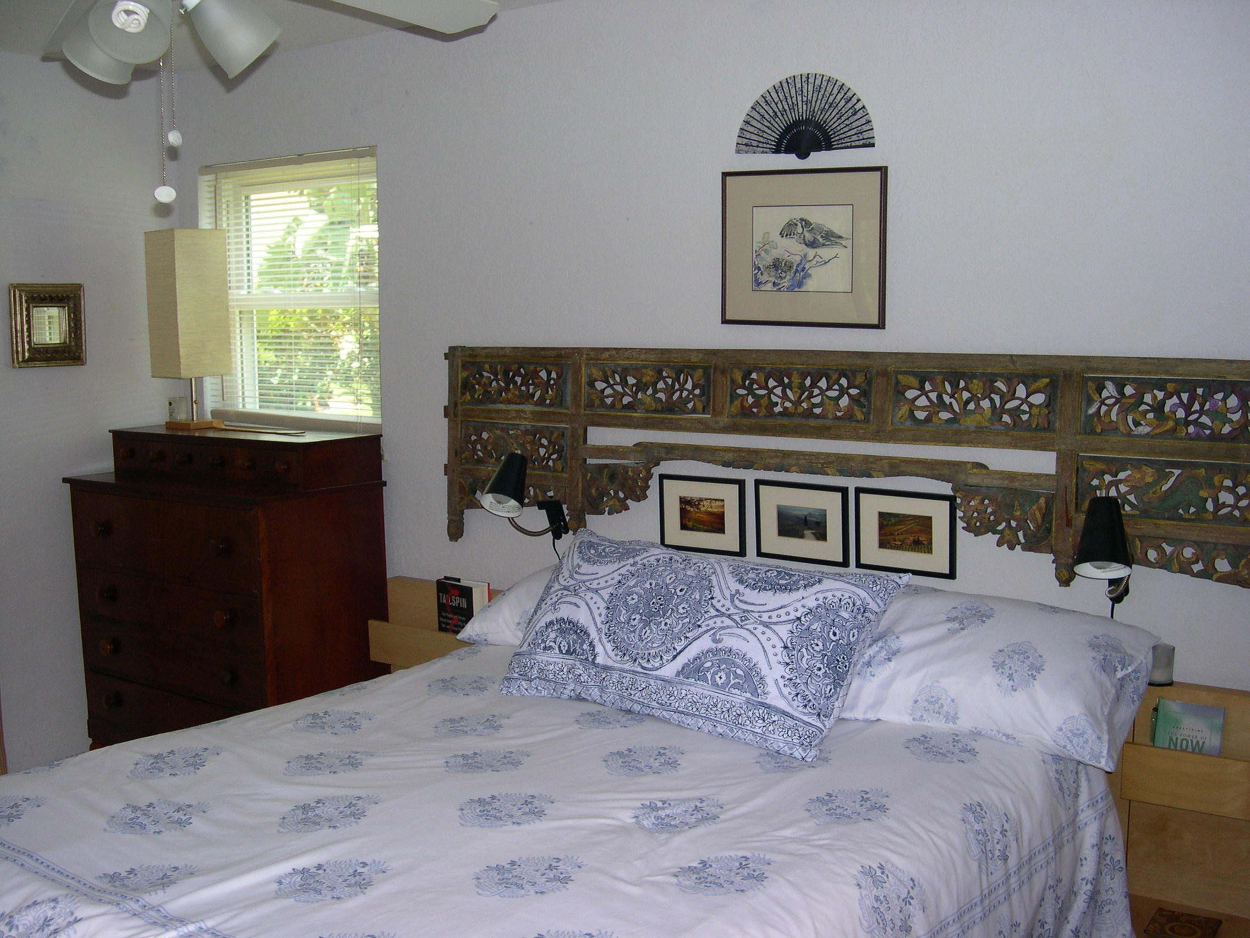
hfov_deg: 49.0
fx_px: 1372
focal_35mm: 38
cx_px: 625
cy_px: 469
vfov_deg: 37.7
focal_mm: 8
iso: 100
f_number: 2.8
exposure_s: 1/60
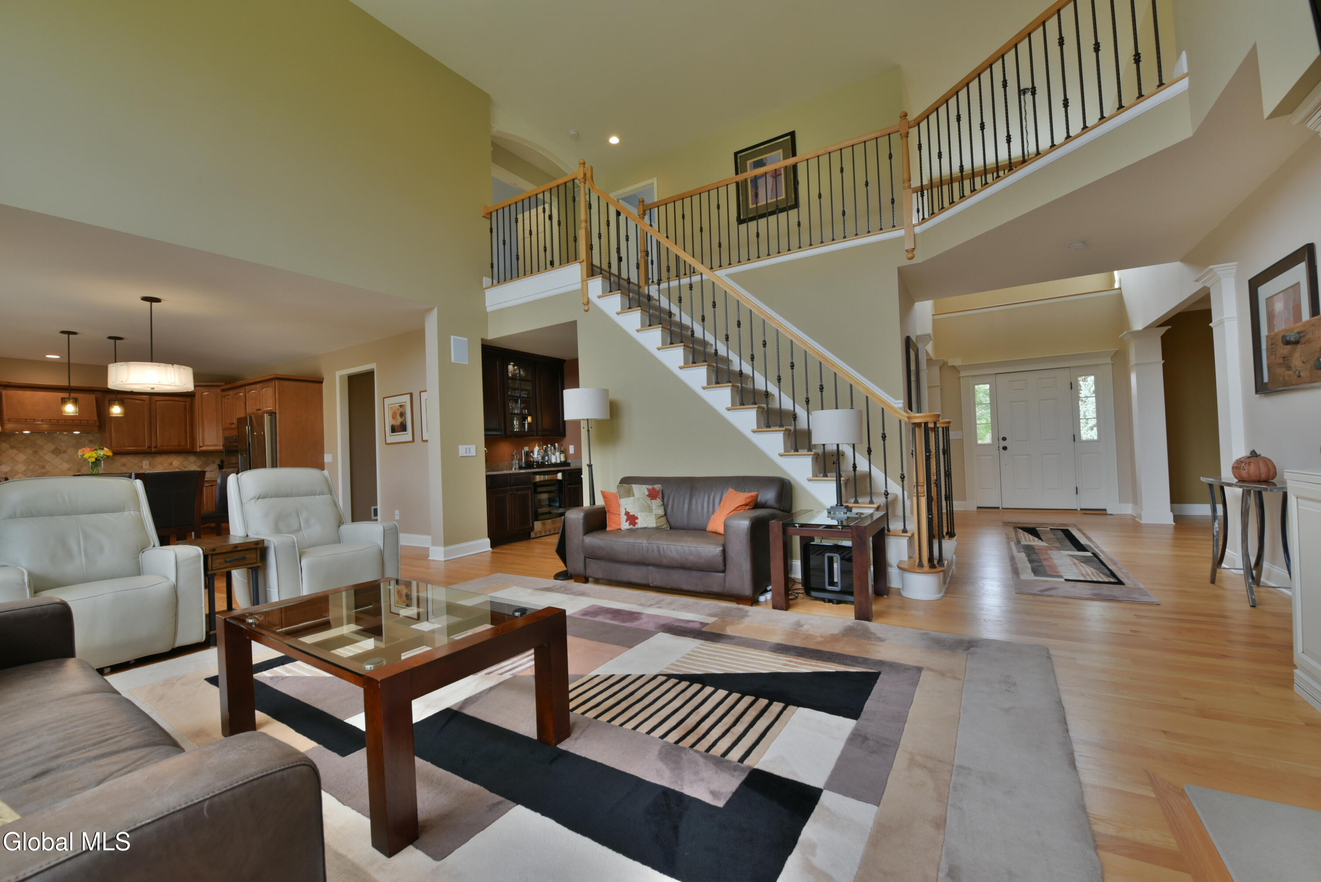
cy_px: 441
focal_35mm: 14
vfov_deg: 81.3
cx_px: 660
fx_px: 514
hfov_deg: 104.2
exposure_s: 1/60
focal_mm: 14
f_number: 10
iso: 800
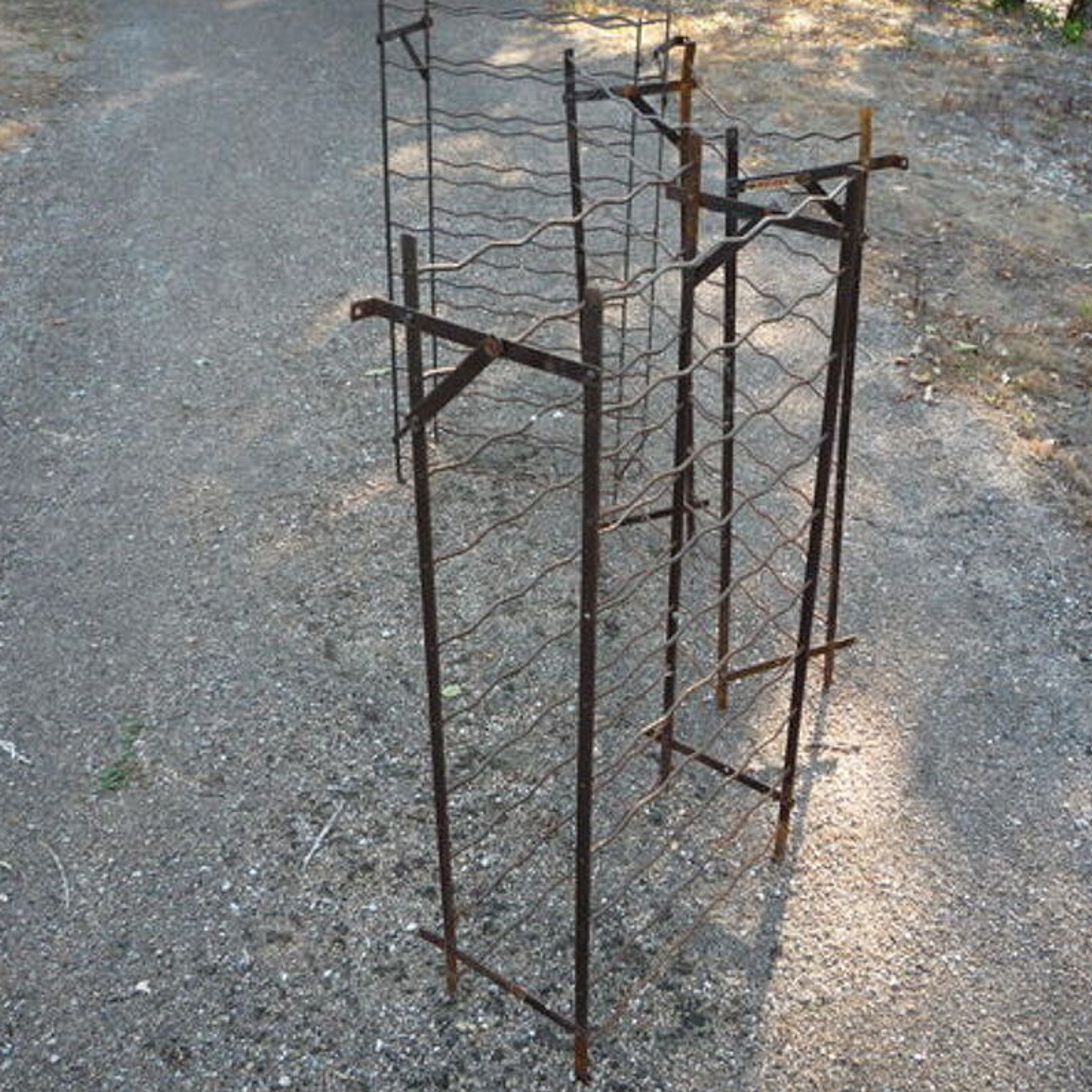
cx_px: 605
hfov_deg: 46.0
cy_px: 538
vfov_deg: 46.0
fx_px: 1285
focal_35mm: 36
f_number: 3.3
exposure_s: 1/80
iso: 100
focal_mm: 5.2
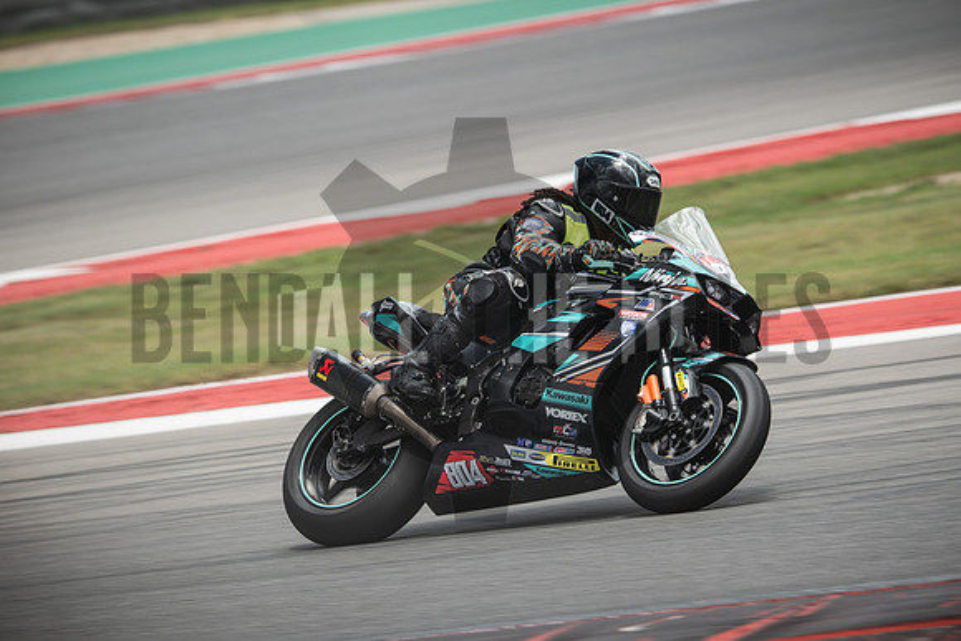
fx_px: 8010
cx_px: 480
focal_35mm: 300
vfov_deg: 4.6
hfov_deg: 6.9
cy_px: 320
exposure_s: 1/400
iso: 125
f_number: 4
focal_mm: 200
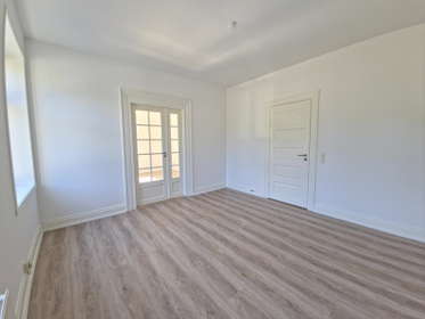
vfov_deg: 89.9
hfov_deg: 106.2
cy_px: 160
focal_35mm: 13
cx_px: 212
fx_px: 160
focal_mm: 2.2
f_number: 2.2
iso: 100
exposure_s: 1/100
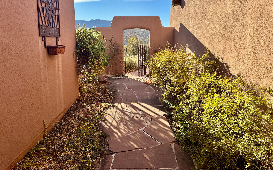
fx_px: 193
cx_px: 138
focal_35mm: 26
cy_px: 67
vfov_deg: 47.3
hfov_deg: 70.4
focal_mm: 6.76
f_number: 1.78
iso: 80
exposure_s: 1/2041
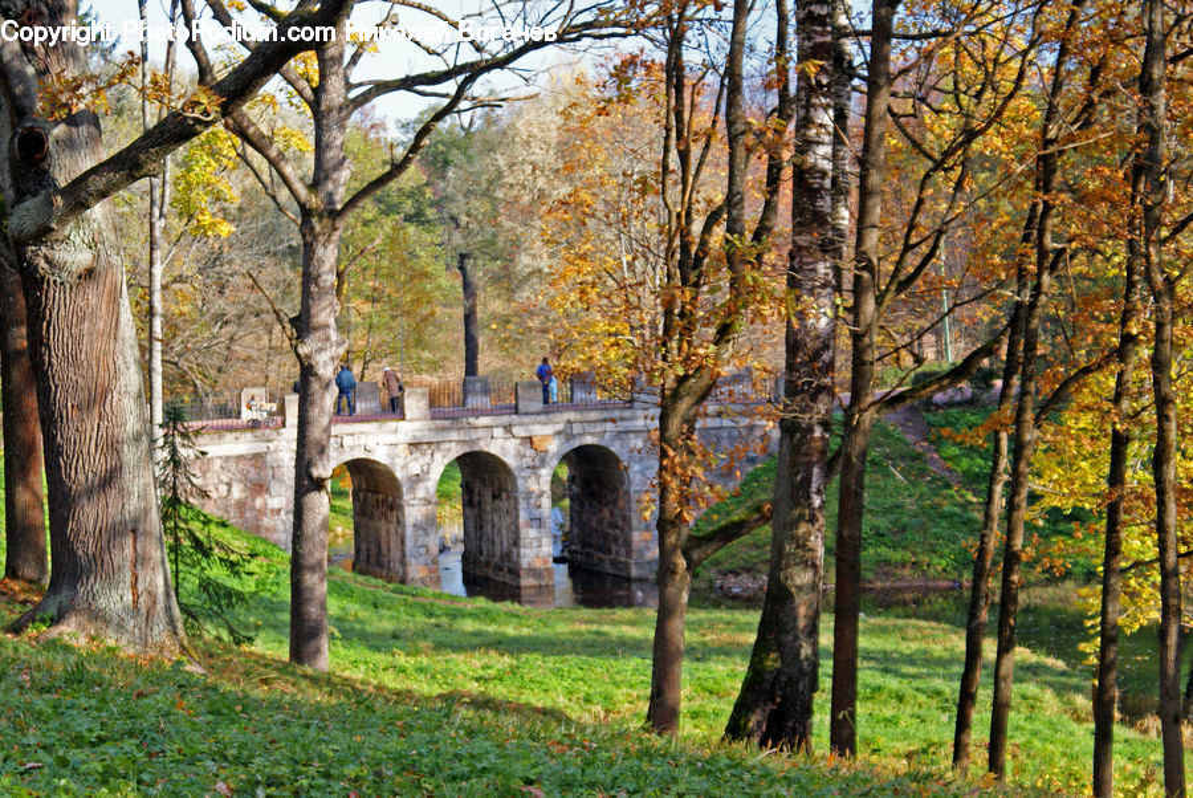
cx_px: 596
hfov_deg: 19.4
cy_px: 399
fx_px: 3483
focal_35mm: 105
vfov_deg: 13.1
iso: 320
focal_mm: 70
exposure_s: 1/125
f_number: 5.6
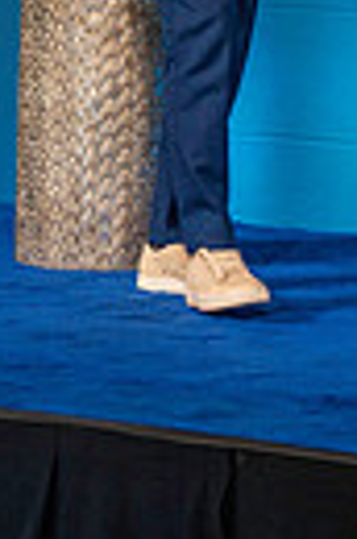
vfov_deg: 8.5
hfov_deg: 5.6
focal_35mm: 243
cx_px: 199
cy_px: 87
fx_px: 3634
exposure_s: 1/200
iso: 3200
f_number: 4.5
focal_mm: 70
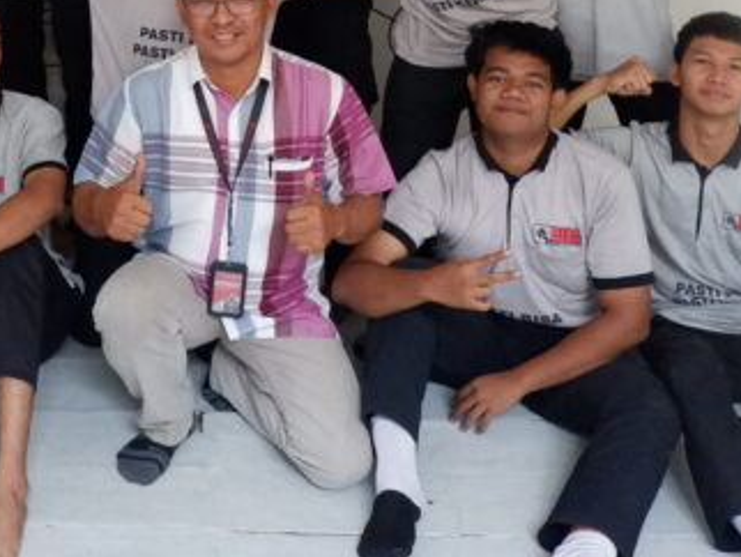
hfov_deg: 34.1
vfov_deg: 25.0
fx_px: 1178
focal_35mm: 55
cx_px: 175
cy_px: -28
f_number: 3.5
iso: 6400
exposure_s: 1/100
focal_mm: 16
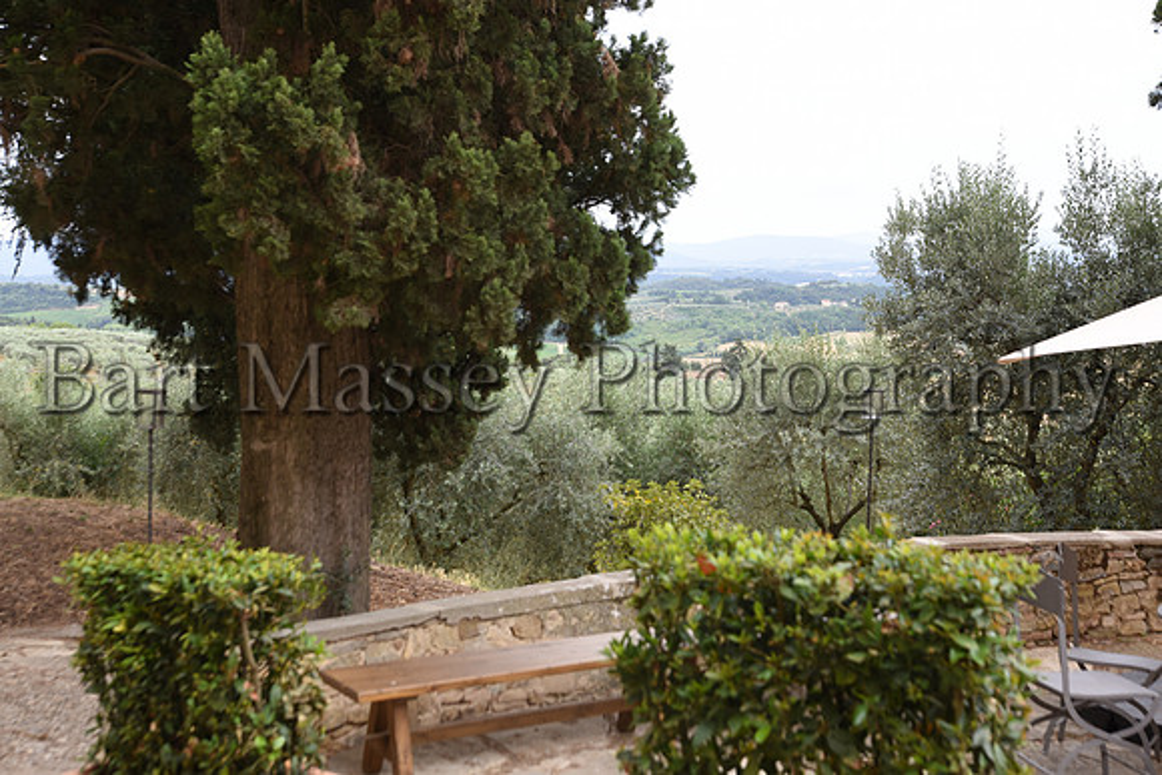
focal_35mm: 48
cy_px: 388
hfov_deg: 41.1
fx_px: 1550
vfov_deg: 28.1
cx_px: 581
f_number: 6.3
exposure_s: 1/125
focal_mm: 48
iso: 180
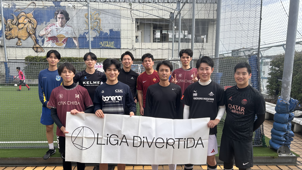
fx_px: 232
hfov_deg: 66.1
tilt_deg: -8.2
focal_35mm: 29
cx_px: 150
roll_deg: +0.3
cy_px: 104
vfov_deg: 40.0
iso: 50
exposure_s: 1/1808
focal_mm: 5.7
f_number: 1.5
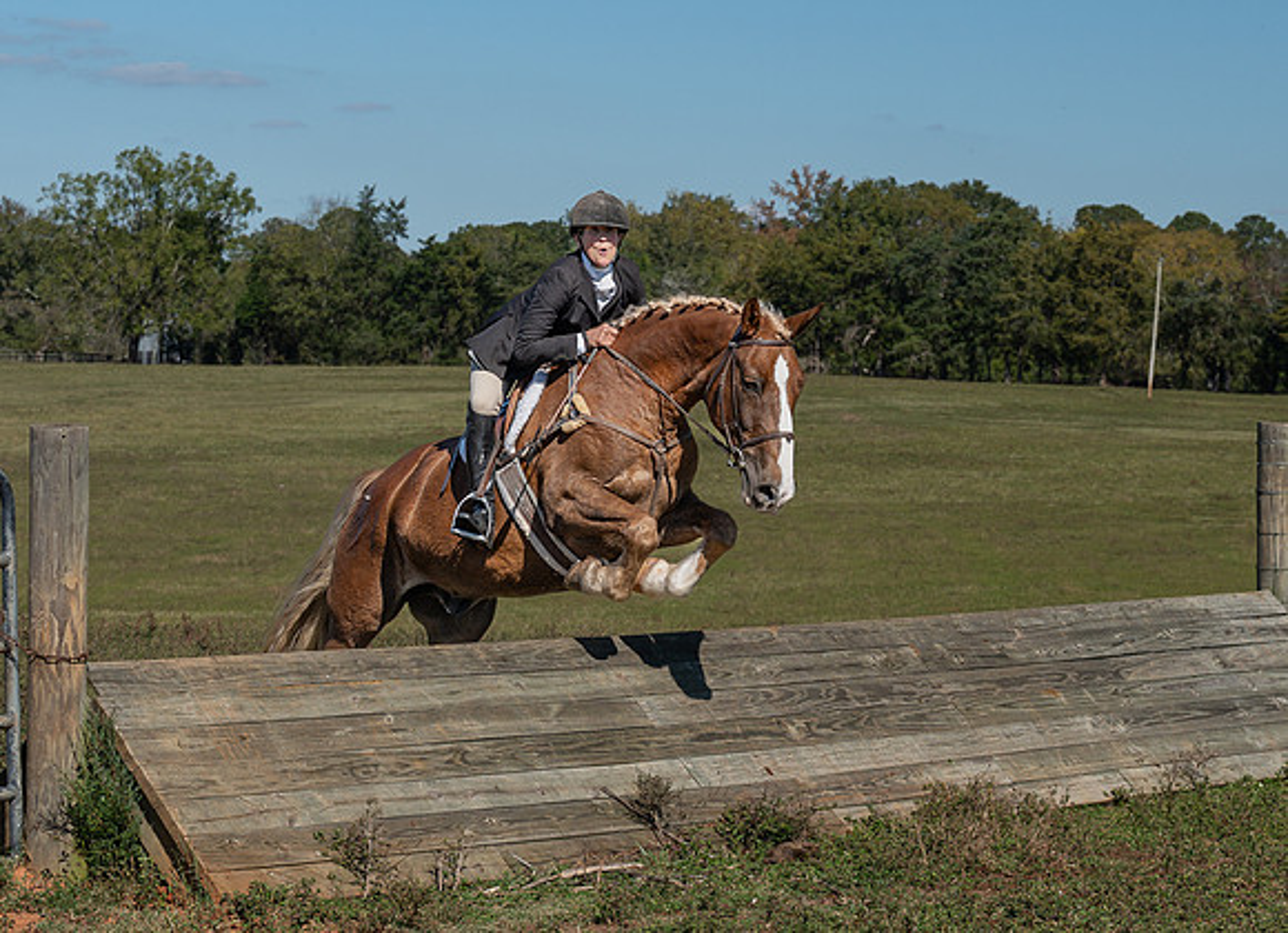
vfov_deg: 12.4
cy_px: 399
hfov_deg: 17.1
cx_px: 673
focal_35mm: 117
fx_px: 4284
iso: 200
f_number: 6.3
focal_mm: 70
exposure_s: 1/500
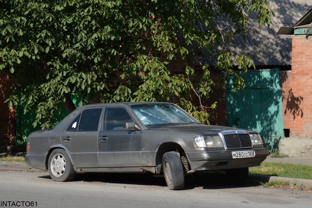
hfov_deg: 21.9
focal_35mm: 93
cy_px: 104
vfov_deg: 14.7
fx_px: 806
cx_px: 156
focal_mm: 62
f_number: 8
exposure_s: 1/250
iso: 125
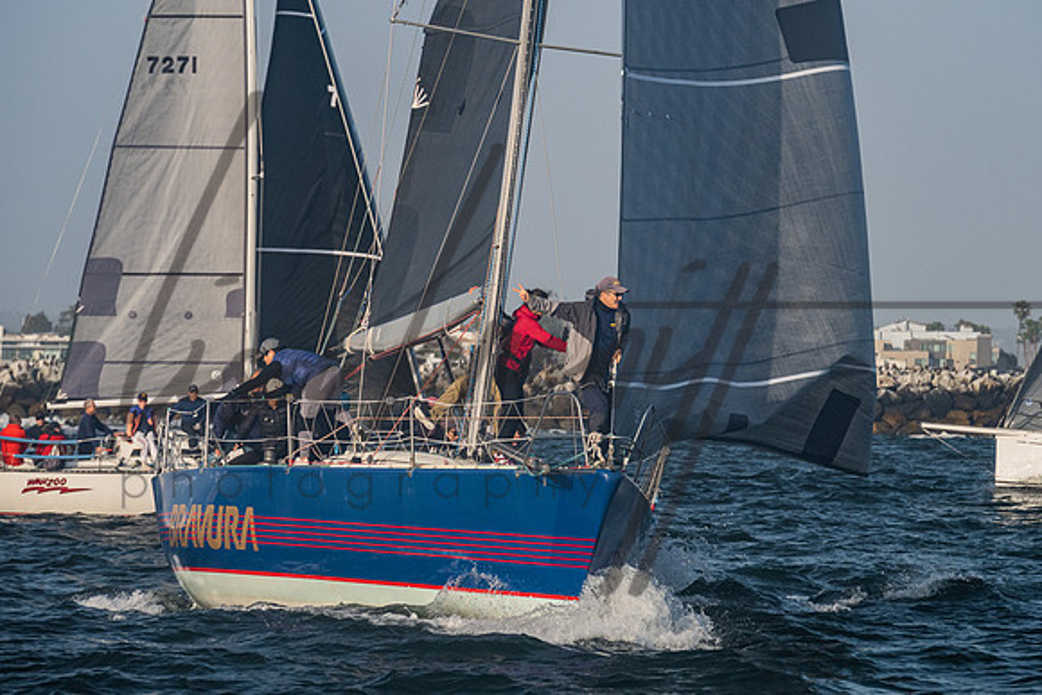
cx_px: 536
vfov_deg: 6.0
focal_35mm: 230
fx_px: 6667
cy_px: 295
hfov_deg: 8.9
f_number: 8
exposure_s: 1/1250
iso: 400
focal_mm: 185
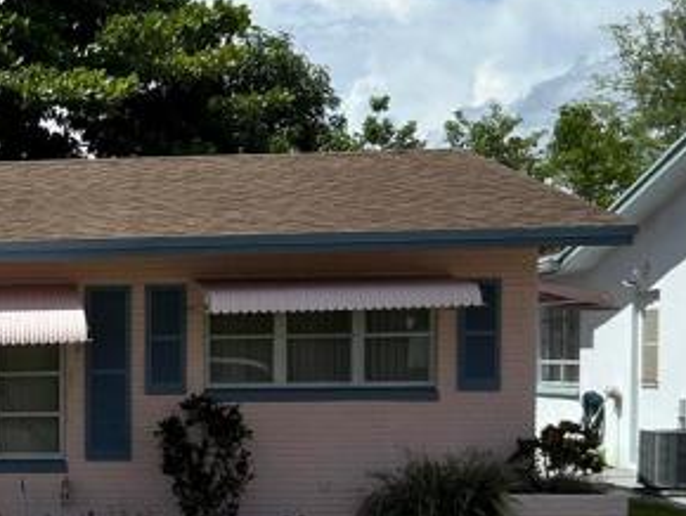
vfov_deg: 17.0
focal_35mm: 86
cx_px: -196
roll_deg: +0.6
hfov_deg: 20.8
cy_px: 424
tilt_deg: -3.1
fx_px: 1706
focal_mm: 5.7
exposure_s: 1/6211
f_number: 1.5
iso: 50
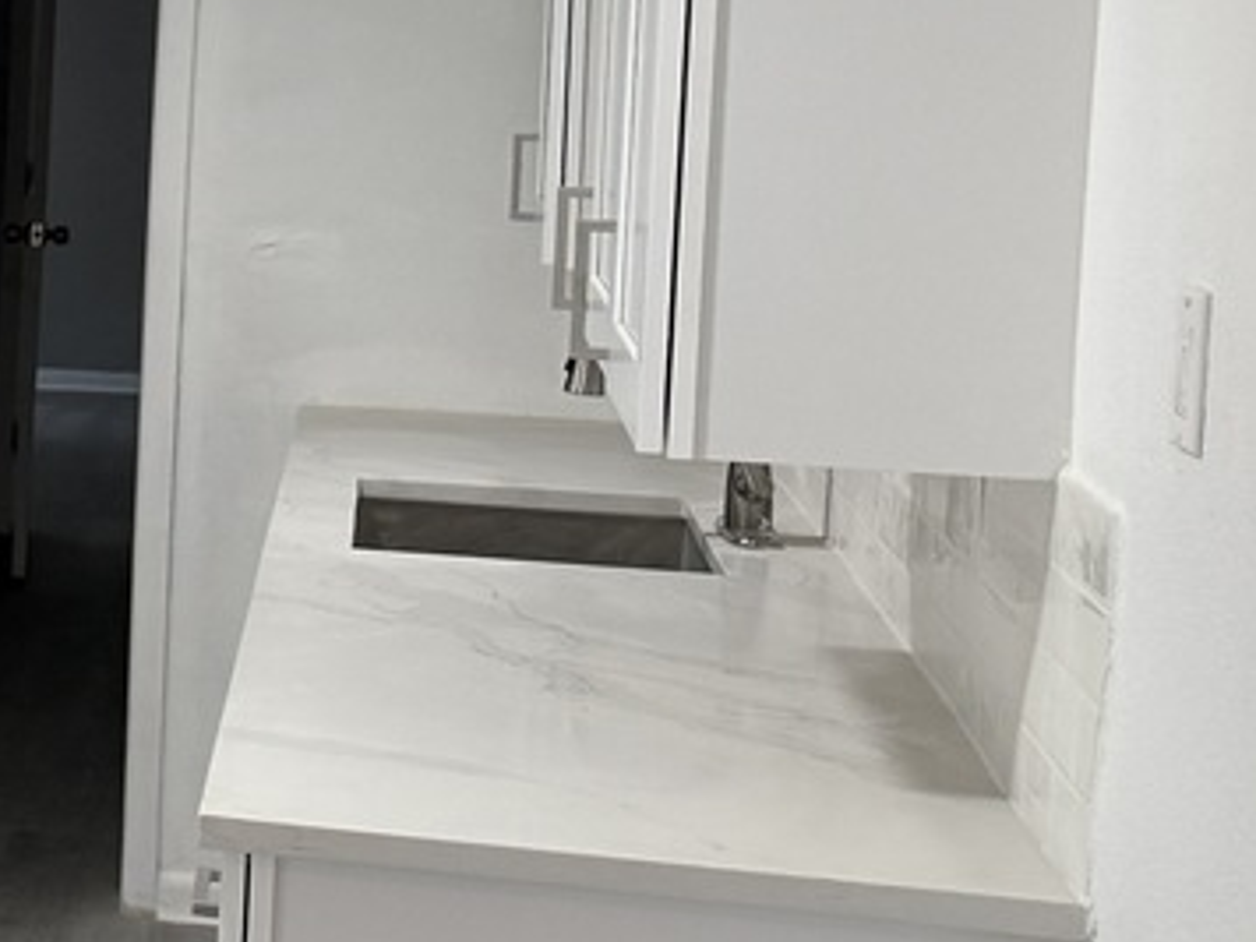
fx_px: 3520
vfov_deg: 15.2
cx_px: -1076
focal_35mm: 97
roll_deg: -1.0
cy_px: 233
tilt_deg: -3.7
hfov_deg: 16.5
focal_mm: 6.76
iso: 200
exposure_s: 1/120
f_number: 1.78
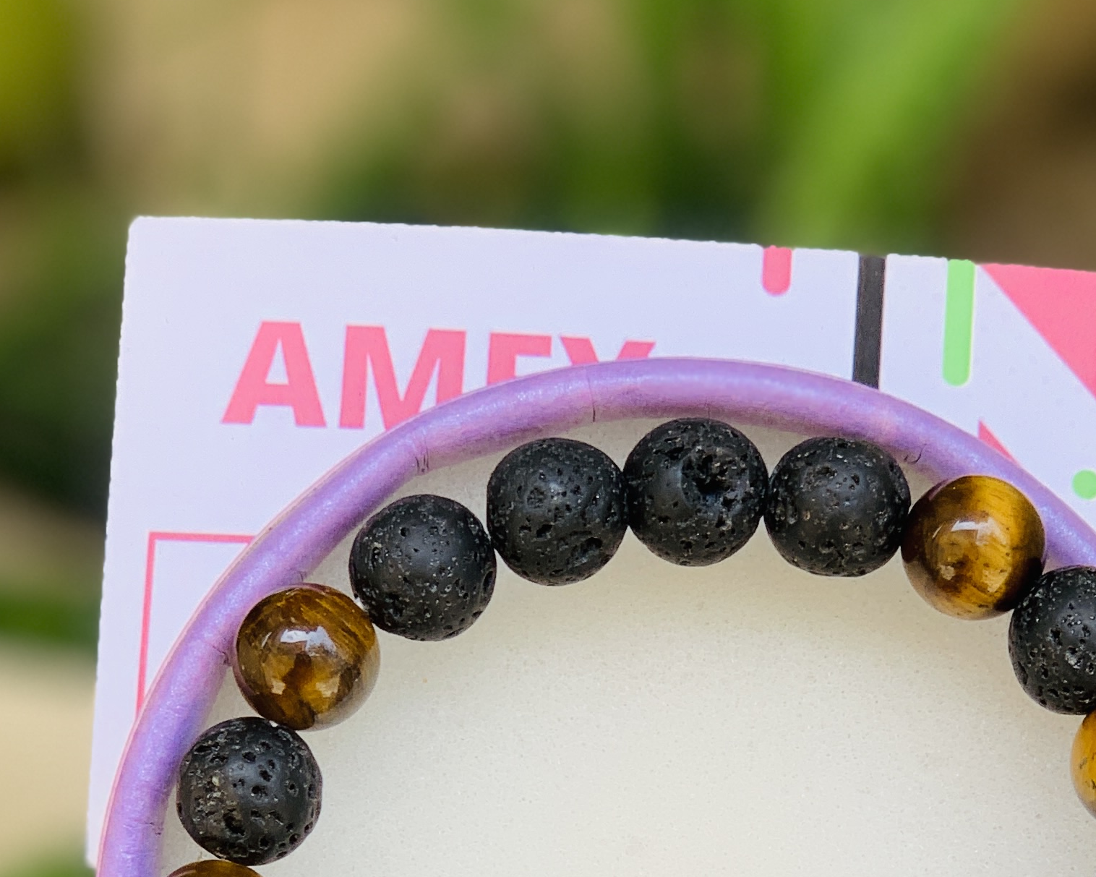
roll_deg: -1.4
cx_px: 595
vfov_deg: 11.2
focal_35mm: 135
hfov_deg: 14.3
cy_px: 1065
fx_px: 4379
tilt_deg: -26.1
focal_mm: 6
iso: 20
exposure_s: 1/122
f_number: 2.4
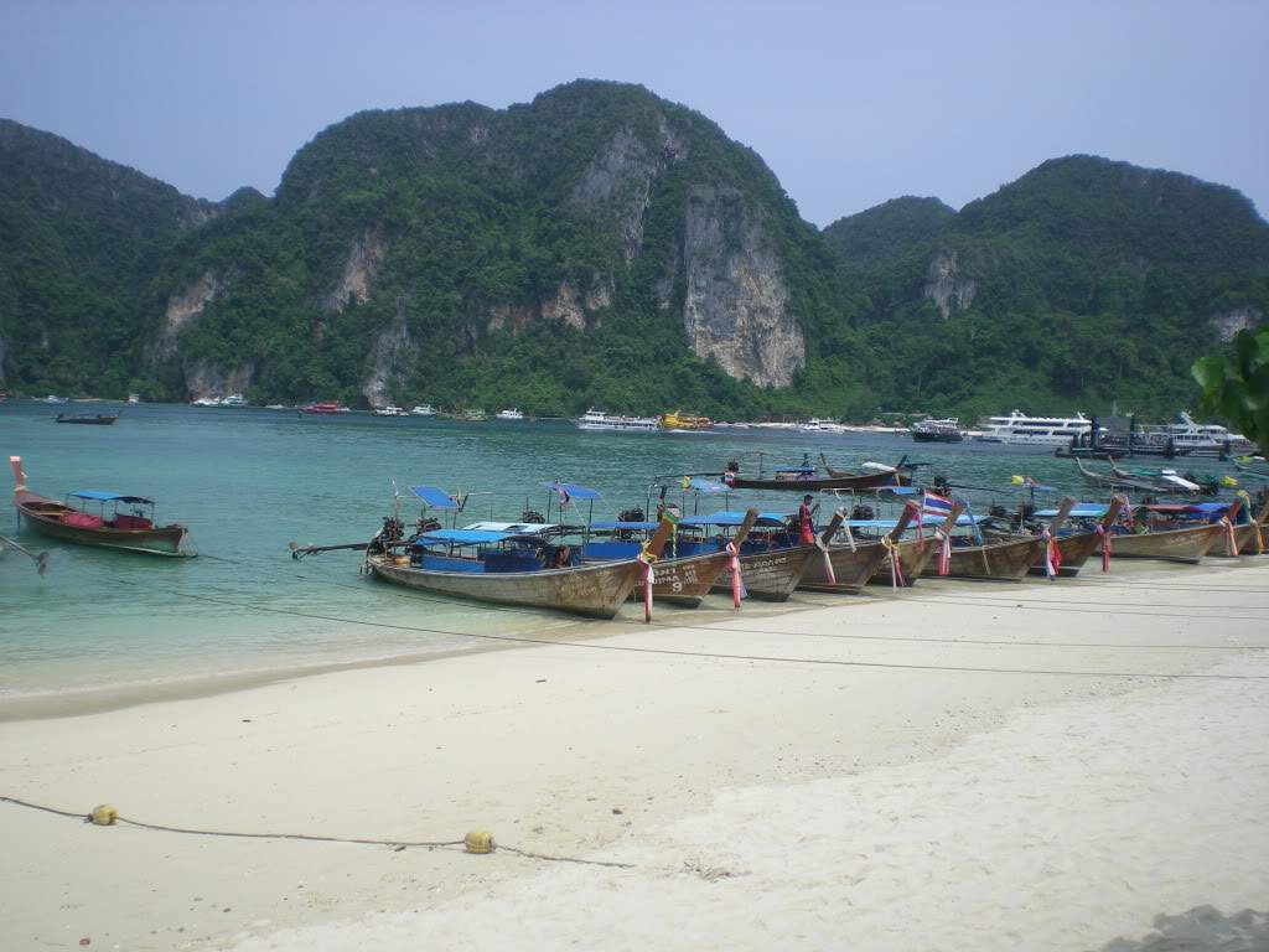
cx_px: 634
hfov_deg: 49.0
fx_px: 1393
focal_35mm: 38
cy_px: 476
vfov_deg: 37.7
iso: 50
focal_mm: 6.3
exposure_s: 1/588
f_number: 4.6
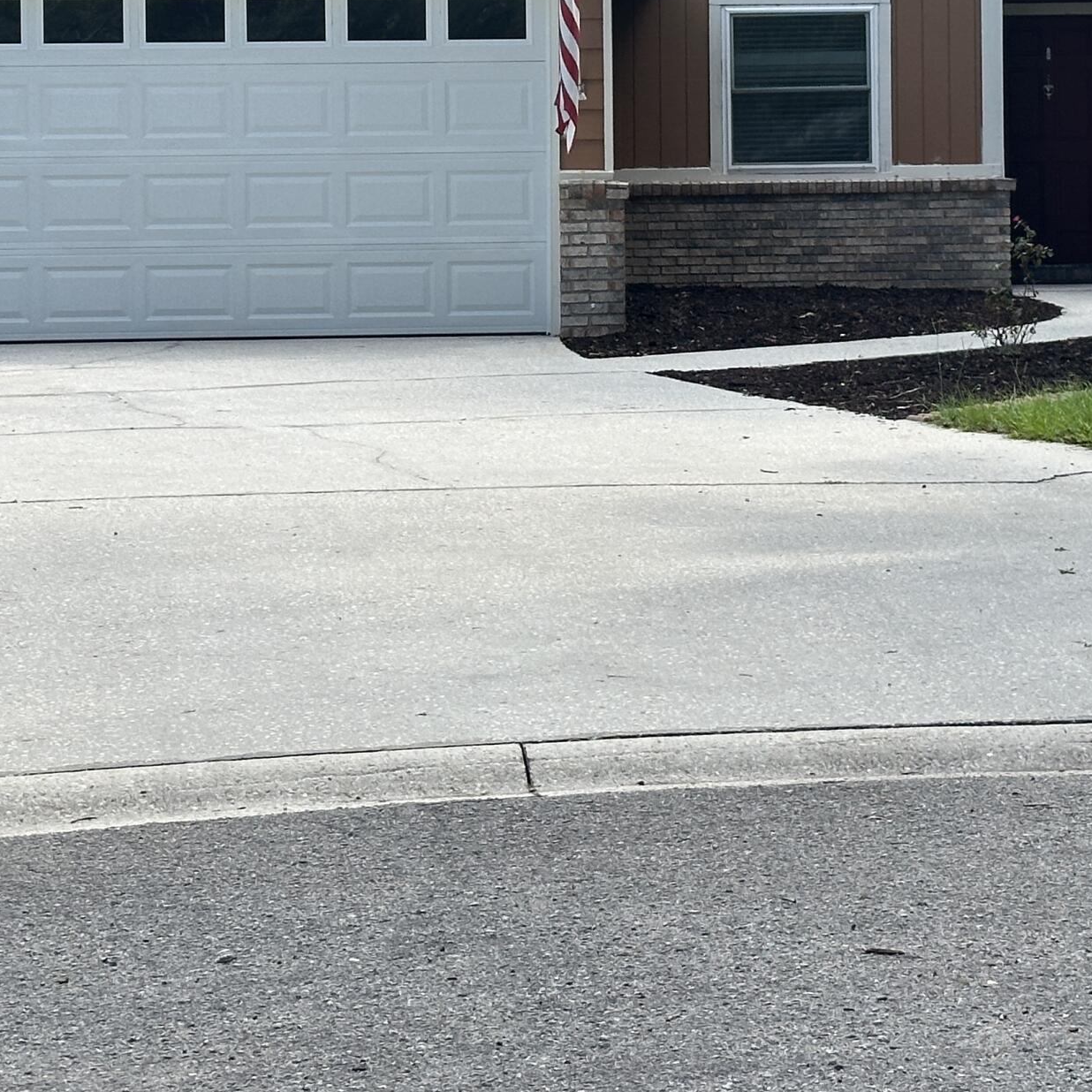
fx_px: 3676
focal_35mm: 103
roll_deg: +0.8
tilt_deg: -0.3
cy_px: 198
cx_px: 744
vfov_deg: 16.8
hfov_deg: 16.8
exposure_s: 1/1062
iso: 64
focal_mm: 6.86
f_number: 1.78
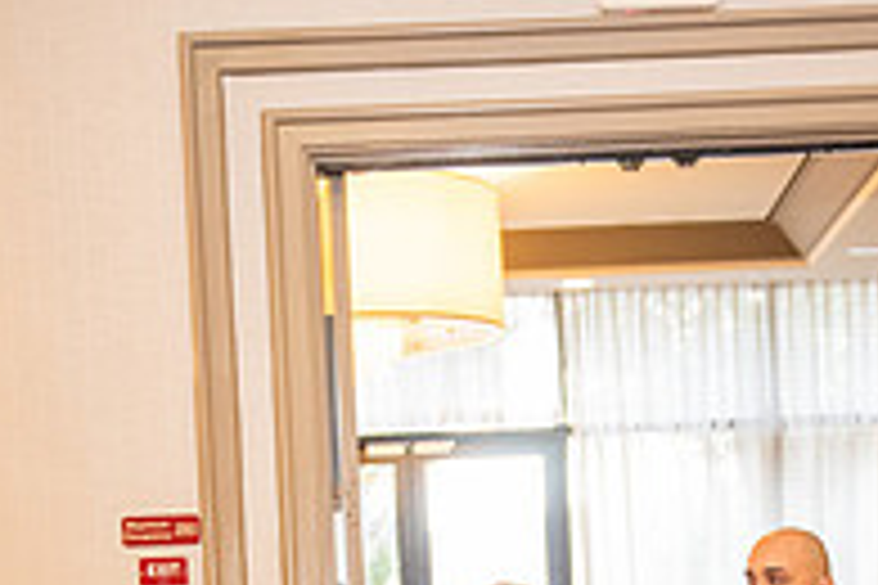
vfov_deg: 13.8
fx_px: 2317
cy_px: 790
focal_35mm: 95
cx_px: 527
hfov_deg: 21.4
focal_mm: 32
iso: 1600
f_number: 2.8
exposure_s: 1/125
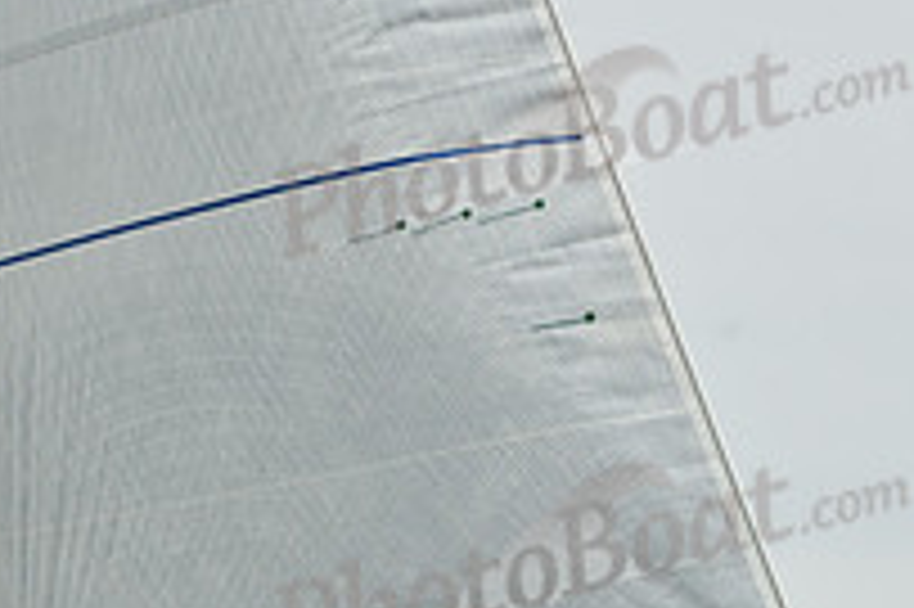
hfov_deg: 9.2
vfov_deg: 6.1
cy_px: 853
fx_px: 5657
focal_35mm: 223
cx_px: 45
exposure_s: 1/1000
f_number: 11
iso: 320
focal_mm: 78
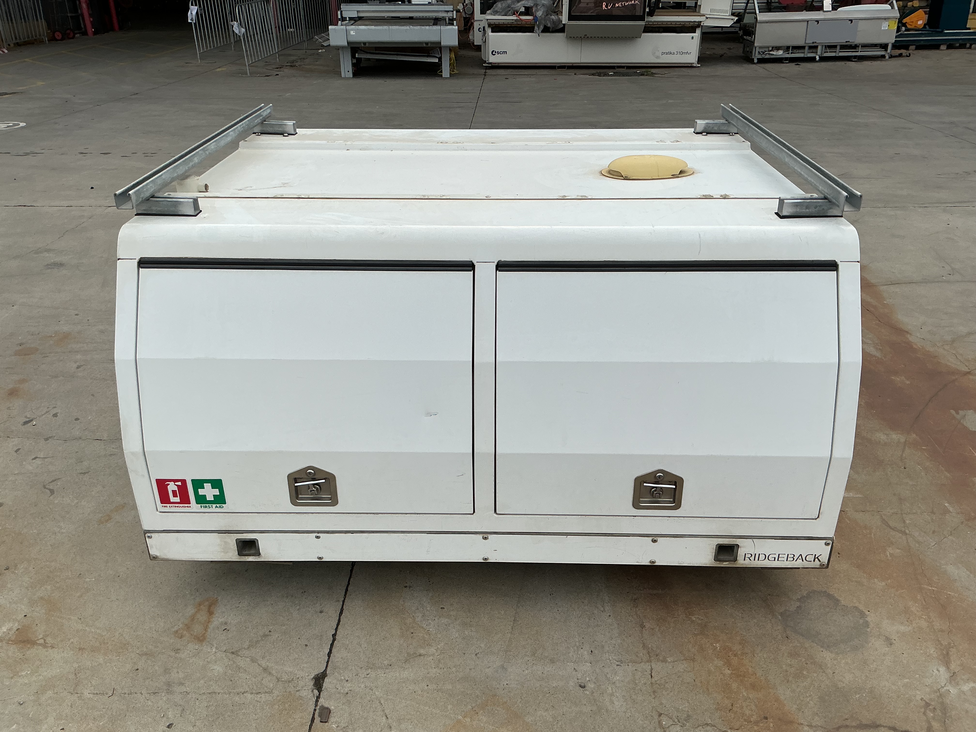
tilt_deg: -25.9
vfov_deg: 48.2
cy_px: 366
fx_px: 818
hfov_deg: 61.7
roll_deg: +1.0
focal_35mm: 29
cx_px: 488
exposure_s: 1/2320
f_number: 1.8
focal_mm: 3
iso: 25
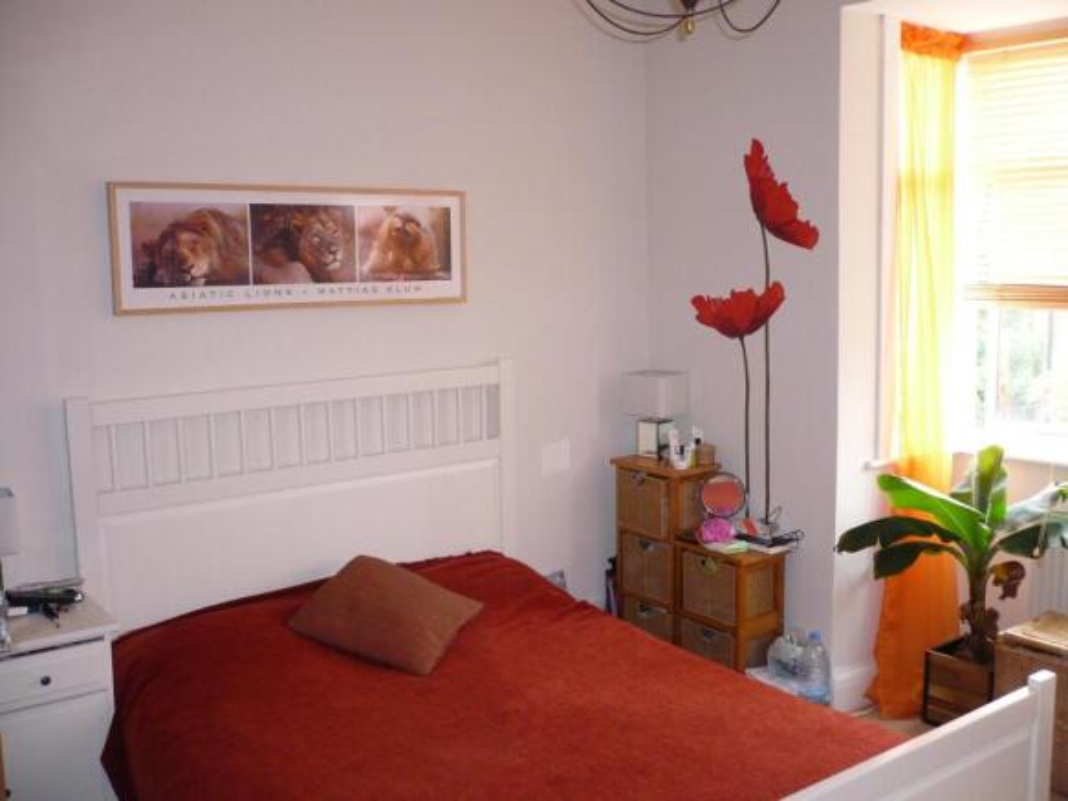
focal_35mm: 35
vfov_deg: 40.7
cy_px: 400
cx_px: 534
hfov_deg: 52.6
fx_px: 1080
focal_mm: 5.8
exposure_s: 1/30
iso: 160
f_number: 2.8
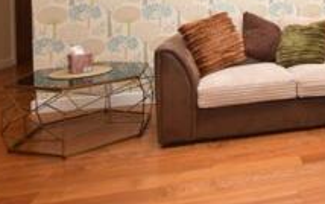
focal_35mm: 34
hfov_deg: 48.1
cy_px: 8
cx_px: 316
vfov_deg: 34.5
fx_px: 301
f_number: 5
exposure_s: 1/100
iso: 800
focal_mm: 10
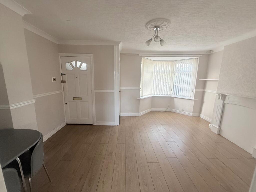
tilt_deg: -10.5
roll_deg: -1.6
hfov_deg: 102.1
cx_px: 128
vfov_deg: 85.7
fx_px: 104
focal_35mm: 14
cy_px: 96
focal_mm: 2.22
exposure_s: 1/99
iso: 160
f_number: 2.2
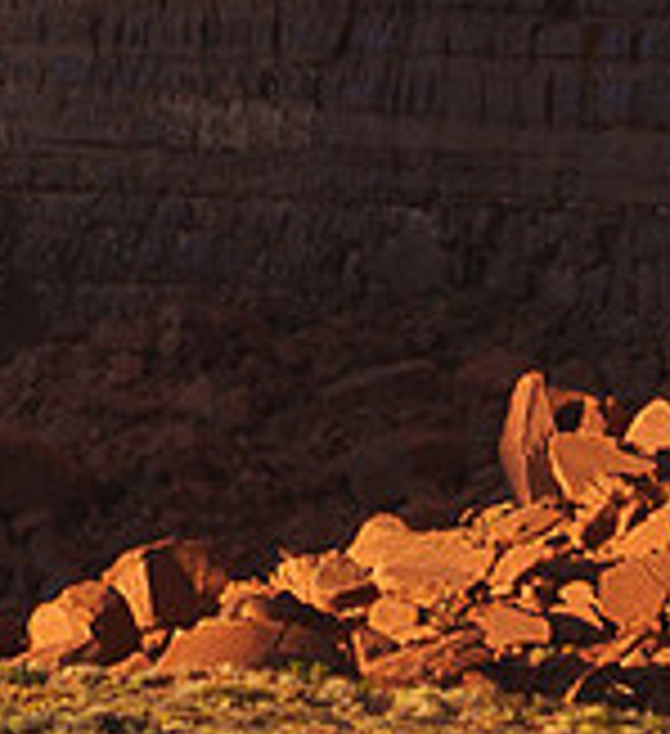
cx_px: -168
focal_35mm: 746
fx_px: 17121
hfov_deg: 2.2
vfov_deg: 2.4
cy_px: -562
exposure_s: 1/500
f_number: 6.3
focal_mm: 94
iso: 400
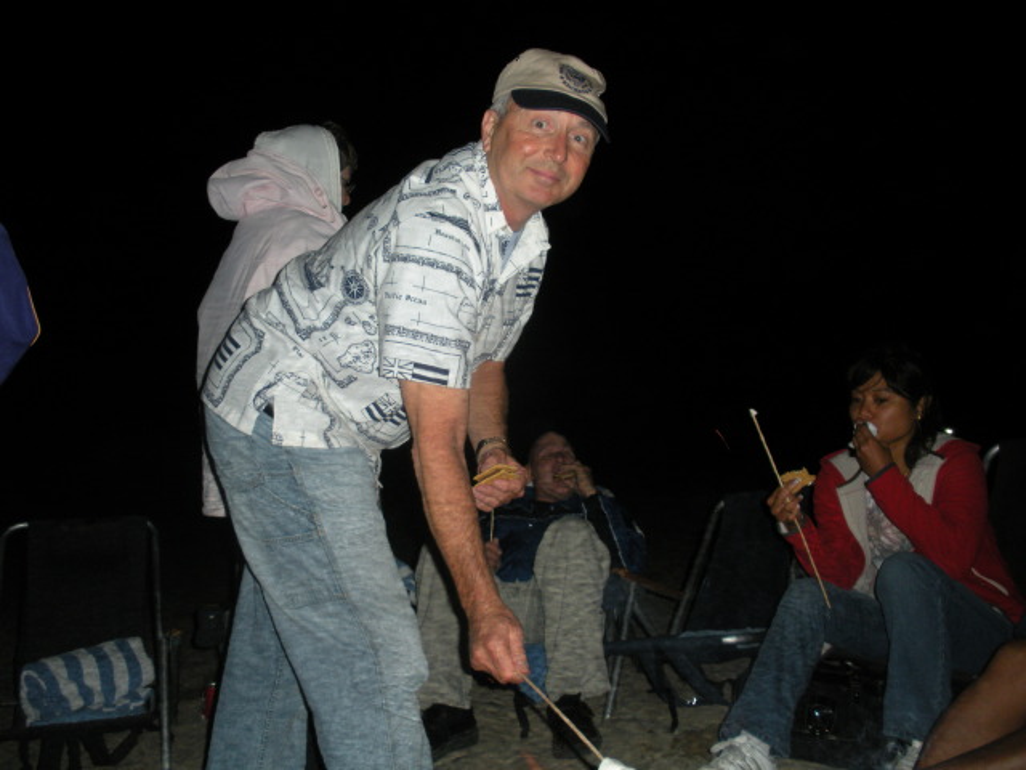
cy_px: 385
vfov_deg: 39.7
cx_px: 513
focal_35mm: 36
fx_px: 1067
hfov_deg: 51.4
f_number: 3.5
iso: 158
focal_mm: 6.3
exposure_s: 1/60
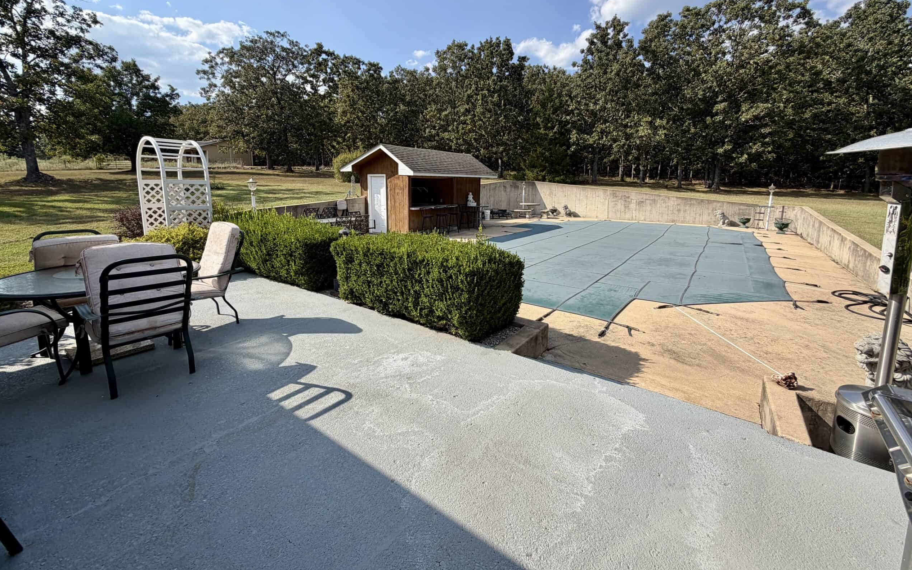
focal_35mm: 15
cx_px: 460
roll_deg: -0.1
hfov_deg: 101.5
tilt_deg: -7.3
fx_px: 373
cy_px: 239
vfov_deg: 74.3
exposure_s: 1/770
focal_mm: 2.22
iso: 20
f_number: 2.2
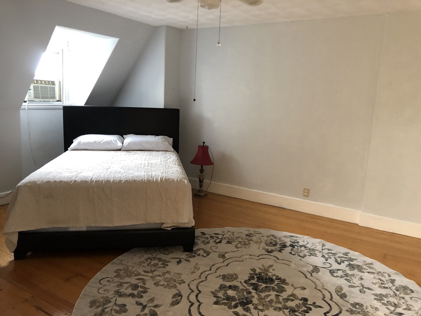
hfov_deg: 63.4
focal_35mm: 28
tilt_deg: -11.4
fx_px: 341
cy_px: 158
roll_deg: -3.5
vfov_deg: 49.7
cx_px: 210
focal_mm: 3.99
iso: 64
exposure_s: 1/15
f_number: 1.8
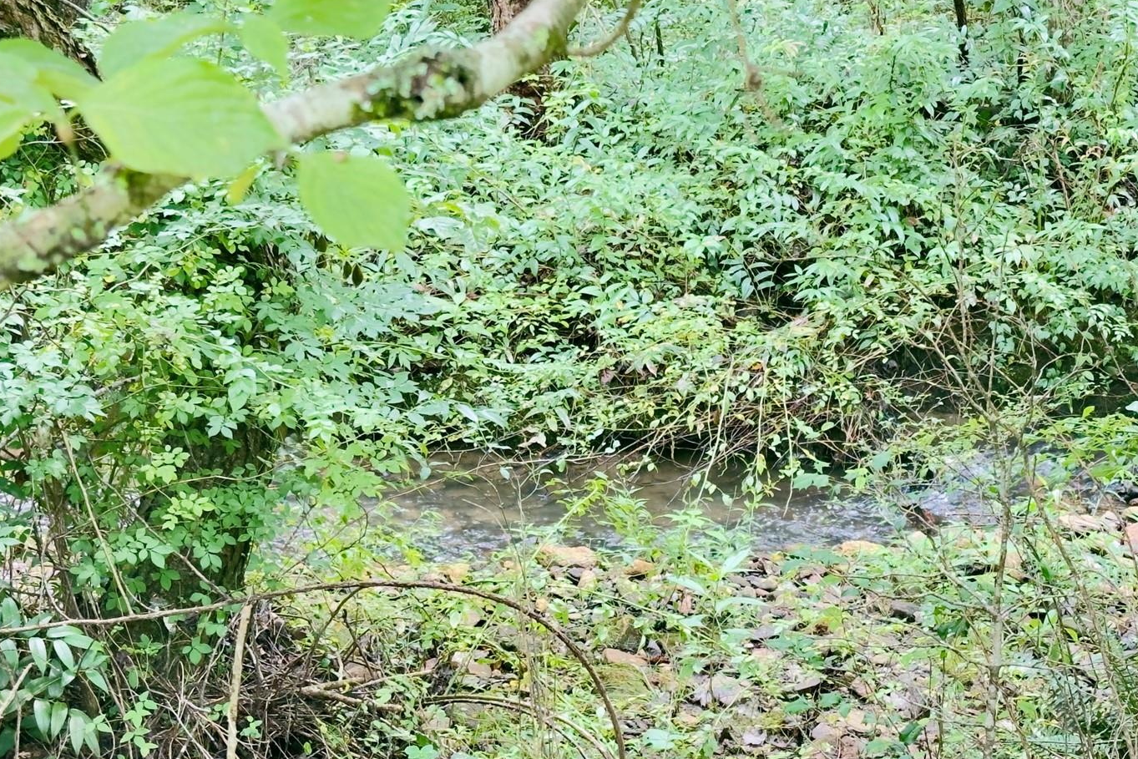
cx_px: 701
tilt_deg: -18.8
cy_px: 436
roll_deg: -3.1
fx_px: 2371
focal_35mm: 75
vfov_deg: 18.2
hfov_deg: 26.9
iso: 250
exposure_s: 1/53
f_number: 1.78
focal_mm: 6.86
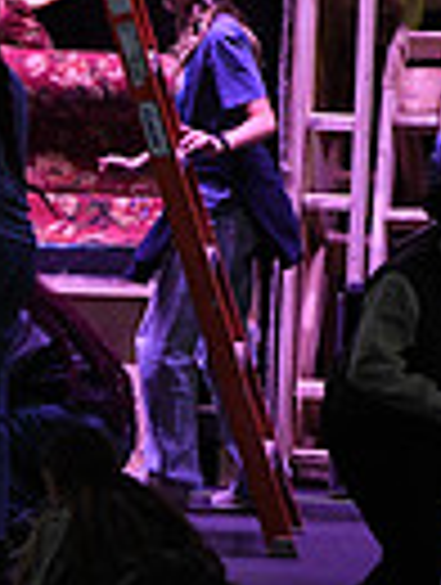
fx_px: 14493
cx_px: -742
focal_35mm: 856
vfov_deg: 2.3
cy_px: 205
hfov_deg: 1.7
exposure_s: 1/500
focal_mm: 200
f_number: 4
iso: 5000
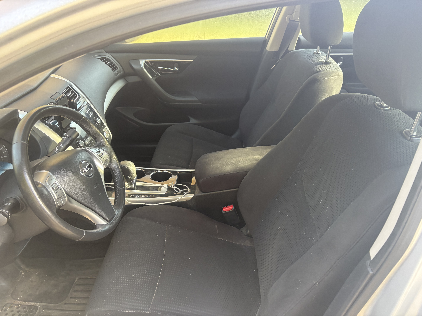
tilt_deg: -29.7
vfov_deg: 53.1
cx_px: 211
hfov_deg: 67.3
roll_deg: +3.2
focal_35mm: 26
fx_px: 317
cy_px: 158
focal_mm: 5.96
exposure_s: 1/120
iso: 125
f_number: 1.6
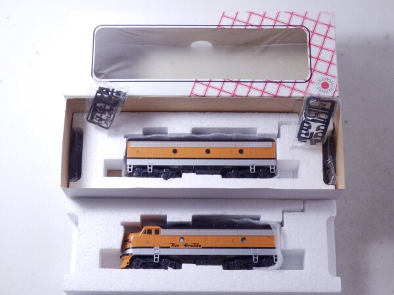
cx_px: 197
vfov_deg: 22.3
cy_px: 148
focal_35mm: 66
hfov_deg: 29.4
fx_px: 751
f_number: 4.4
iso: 500
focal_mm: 11.9
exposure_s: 1/160
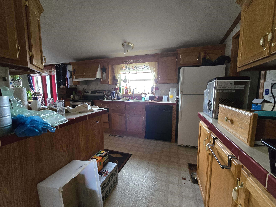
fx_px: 104
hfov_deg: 106.2
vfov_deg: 89.9
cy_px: 104
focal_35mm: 13
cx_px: 138
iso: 1000
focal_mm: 2.2
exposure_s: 1/60
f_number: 2.2
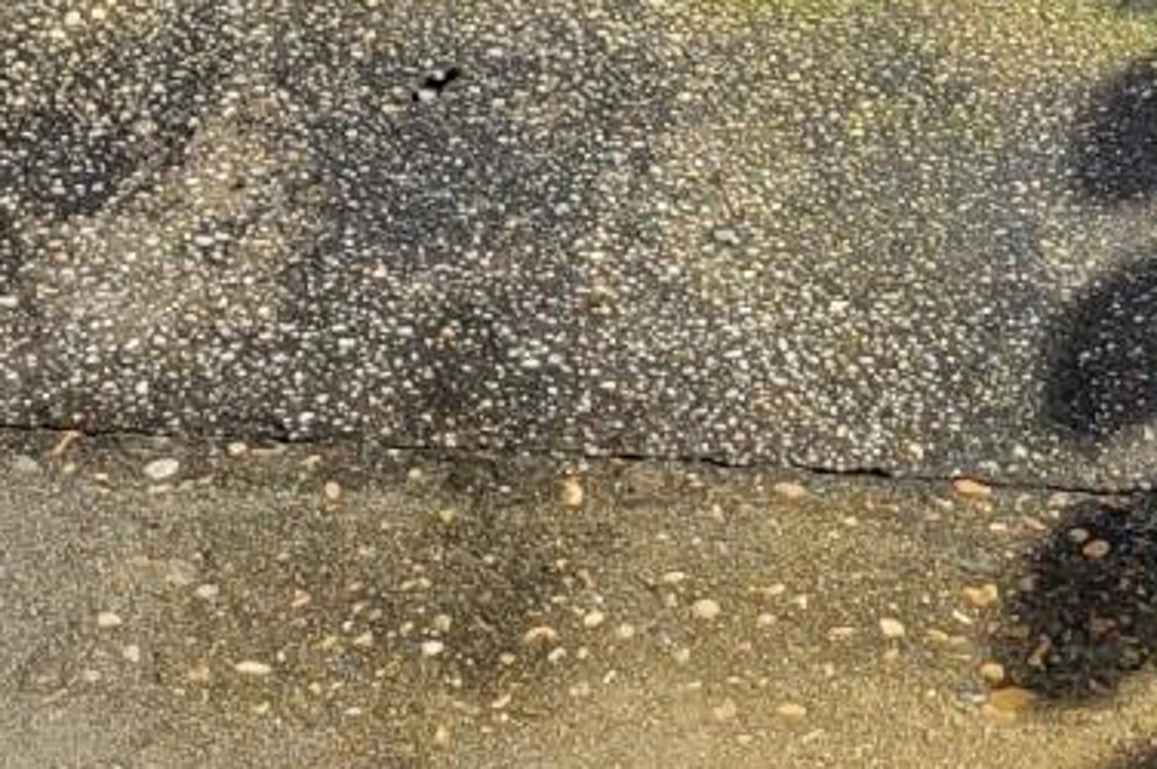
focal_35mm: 144
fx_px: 4624
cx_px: 1188
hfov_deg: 14.0
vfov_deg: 7.8
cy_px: -1778
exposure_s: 1/1425
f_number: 1.8
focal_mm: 5.4
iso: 40
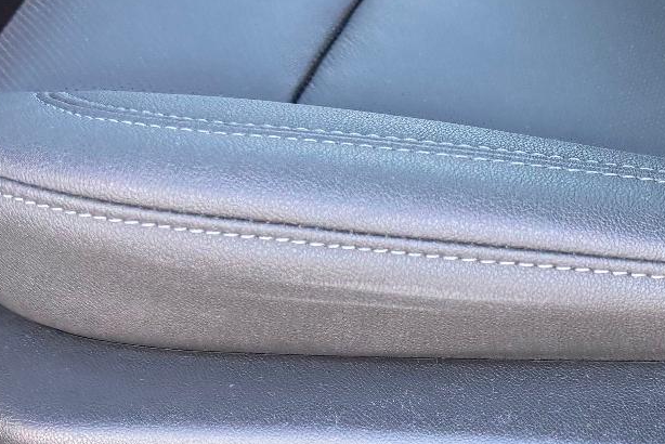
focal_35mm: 78
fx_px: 1441
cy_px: 266
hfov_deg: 24.4
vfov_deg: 17.5
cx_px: 714
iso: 200
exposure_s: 1/156
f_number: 1.78
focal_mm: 6.76
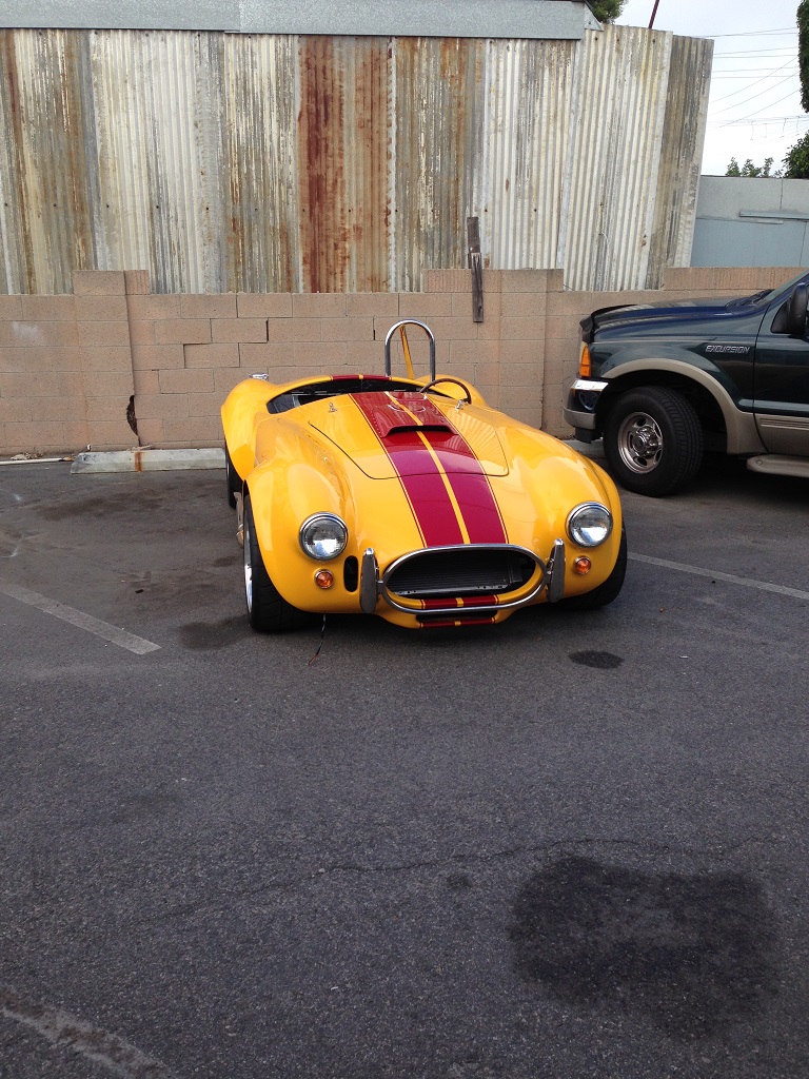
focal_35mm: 33
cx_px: 404
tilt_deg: -14.0
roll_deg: +0.8
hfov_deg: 42.9
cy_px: 540
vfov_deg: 55.4
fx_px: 1028
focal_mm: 4.12
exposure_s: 1/463
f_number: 2.4
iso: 50
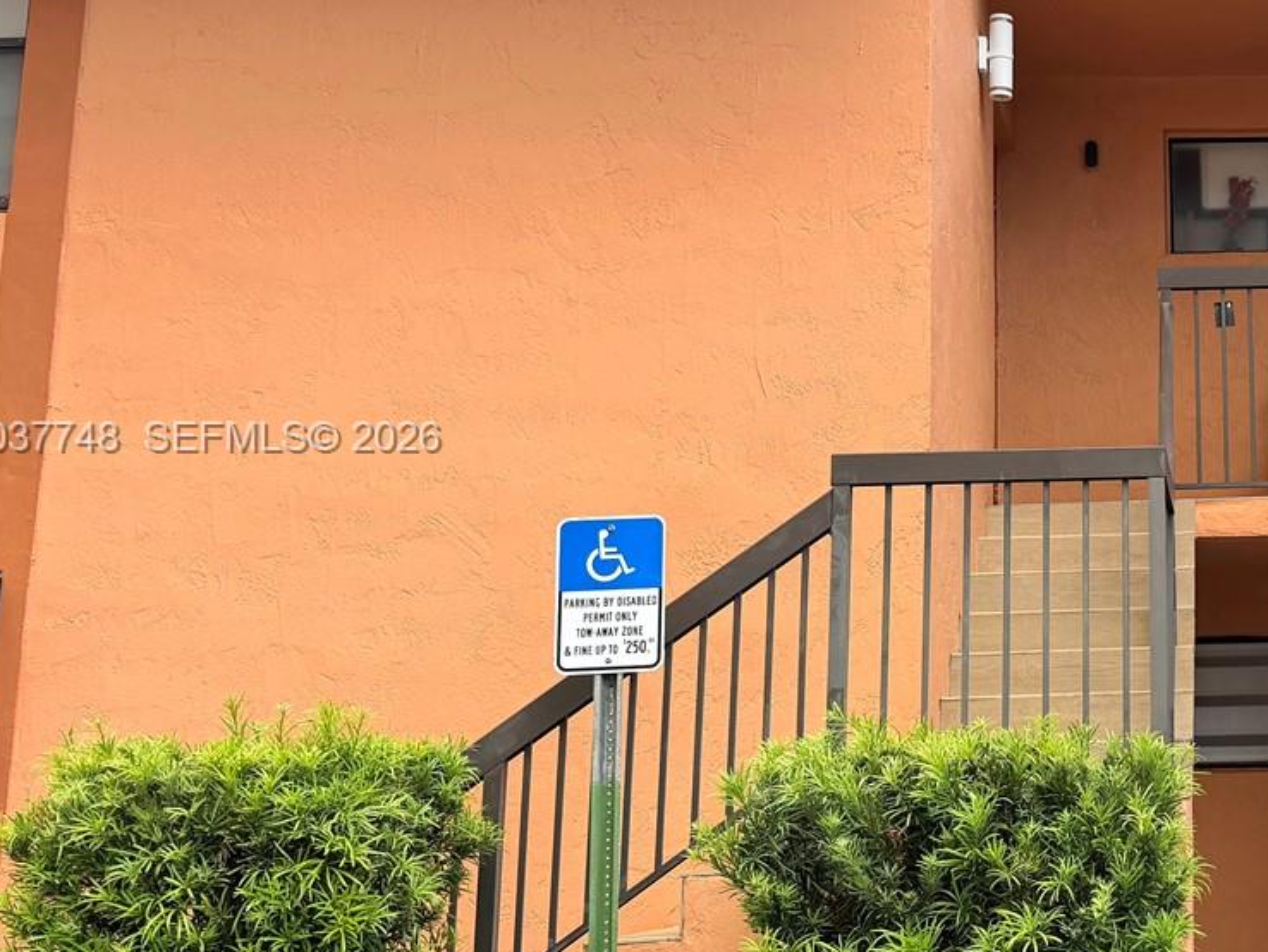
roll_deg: +3.2
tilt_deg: +12.1
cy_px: 440
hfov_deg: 33.5
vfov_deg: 28.0
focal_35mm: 52
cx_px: 1280
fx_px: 1905
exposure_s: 1/1667
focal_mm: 6.76
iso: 100
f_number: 1.78
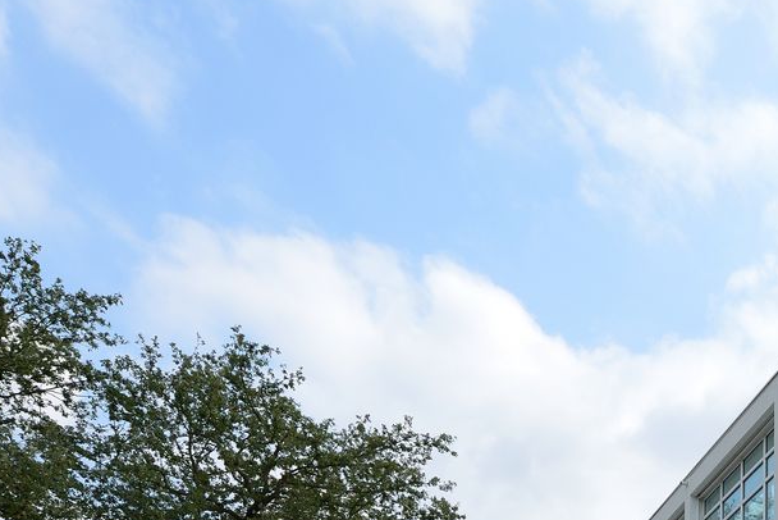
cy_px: 595
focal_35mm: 35
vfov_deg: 32.5
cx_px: 878
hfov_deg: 41.7
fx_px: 757
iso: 200
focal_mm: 14
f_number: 5.6
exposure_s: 1/800
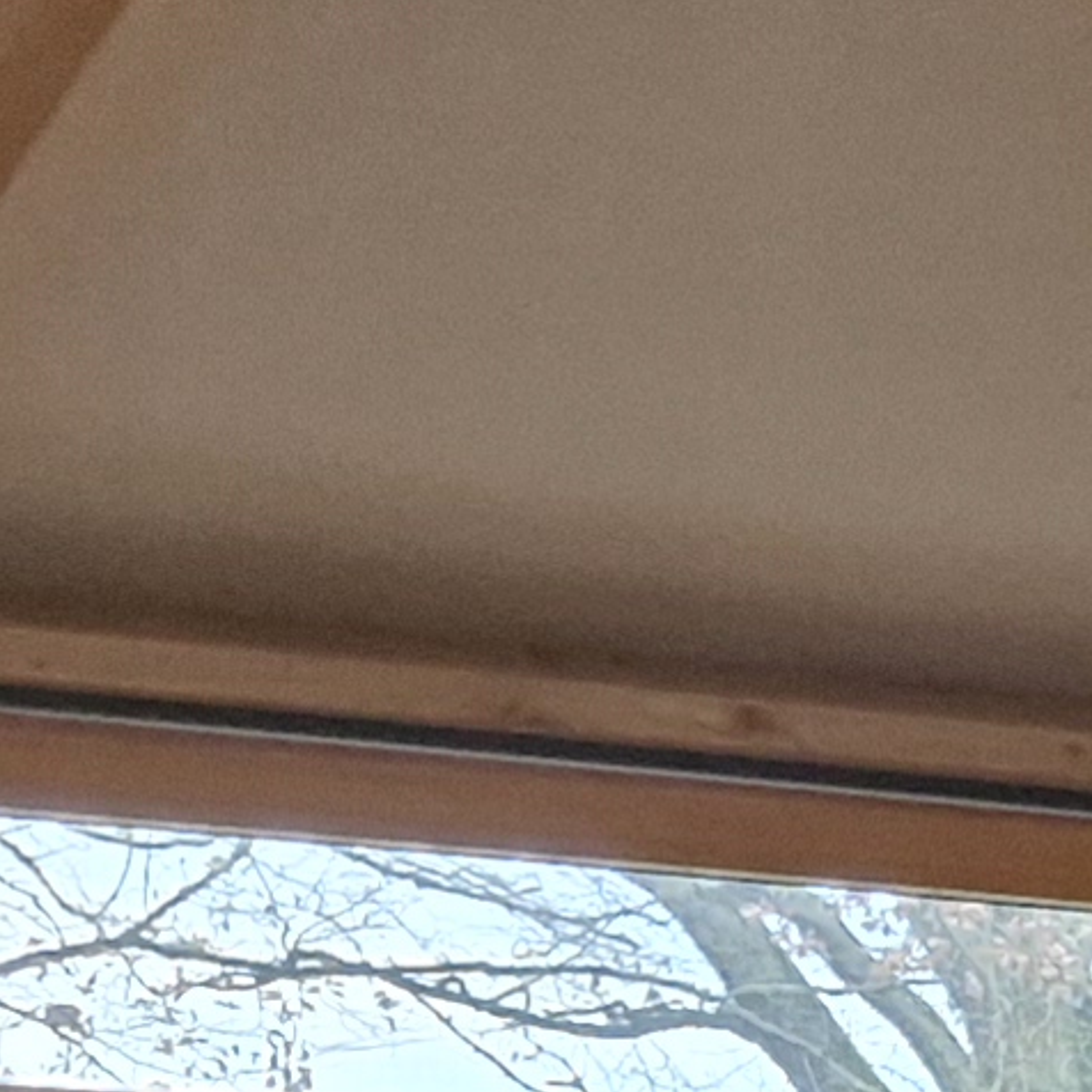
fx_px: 6103
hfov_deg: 8.7
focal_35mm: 171
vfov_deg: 9.0
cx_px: 3152
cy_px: 2845
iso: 640
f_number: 1.8
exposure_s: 1/50
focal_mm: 5.54
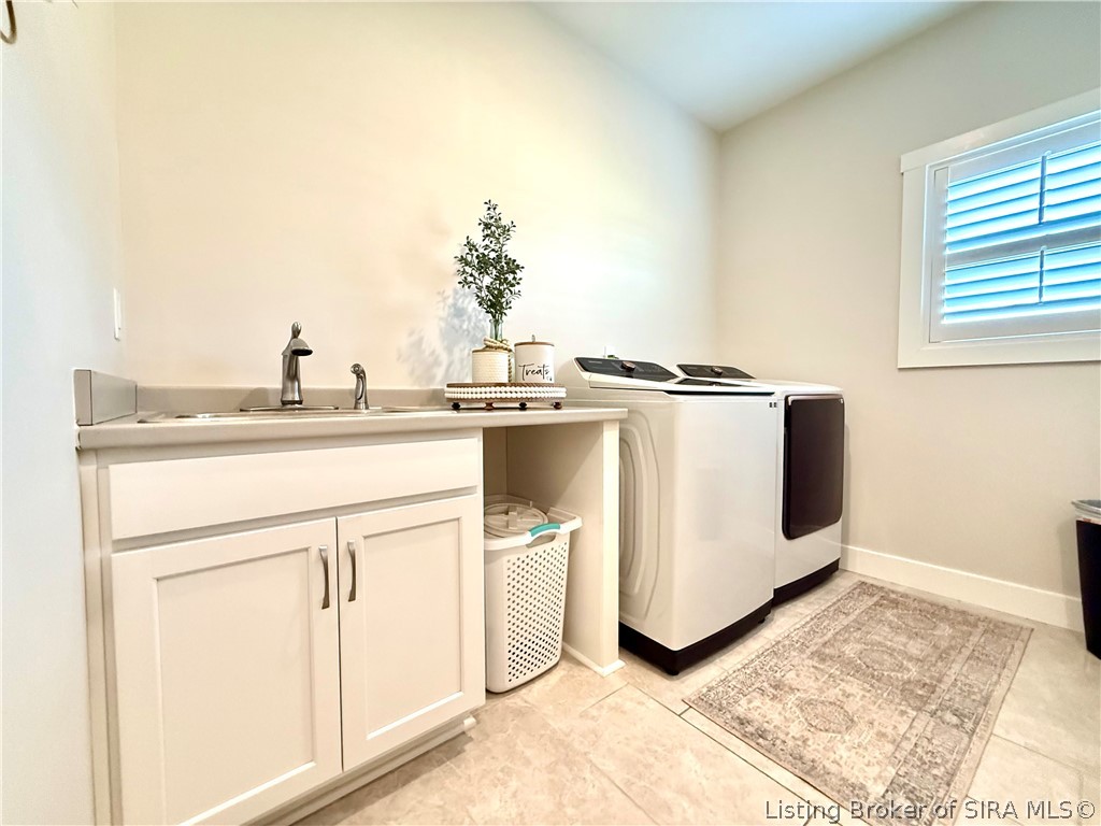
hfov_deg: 102.1
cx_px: 550
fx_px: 445
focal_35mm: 14
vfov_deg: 85.7
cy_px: 413
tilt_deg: -1.3
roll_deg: +0.8
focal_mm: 2.22
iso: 800
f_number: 2.2
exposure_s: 1/60
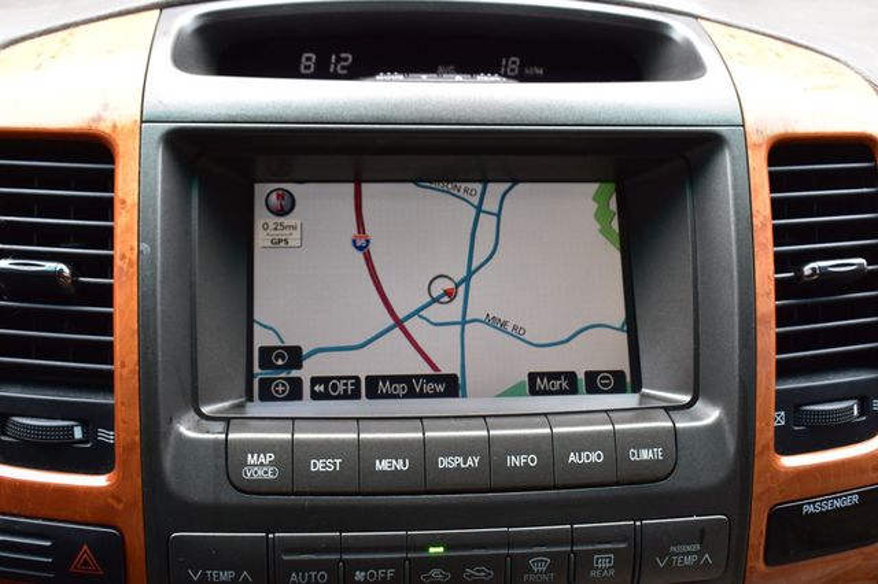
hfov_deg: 46.4
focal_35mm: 42
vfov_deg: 31.9
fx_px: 1024
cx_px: 439
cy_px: 292
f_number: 7.1
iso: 400
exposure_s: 1/40
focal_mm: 28
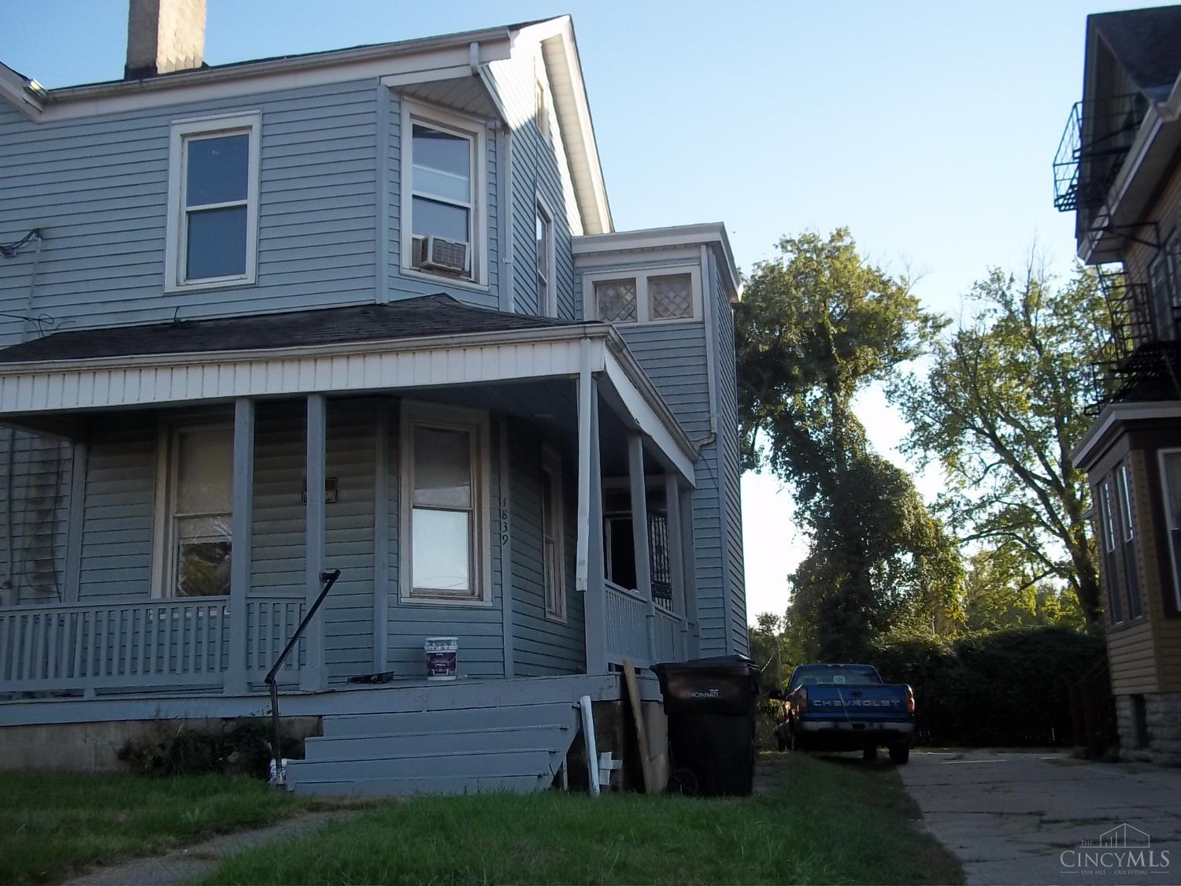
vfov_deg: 39.7
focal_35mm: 36
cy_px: 443
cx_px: 590
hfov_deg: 51.4
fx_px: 1228
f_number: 3.1
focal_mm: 6.5
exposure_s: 1/400
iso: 80
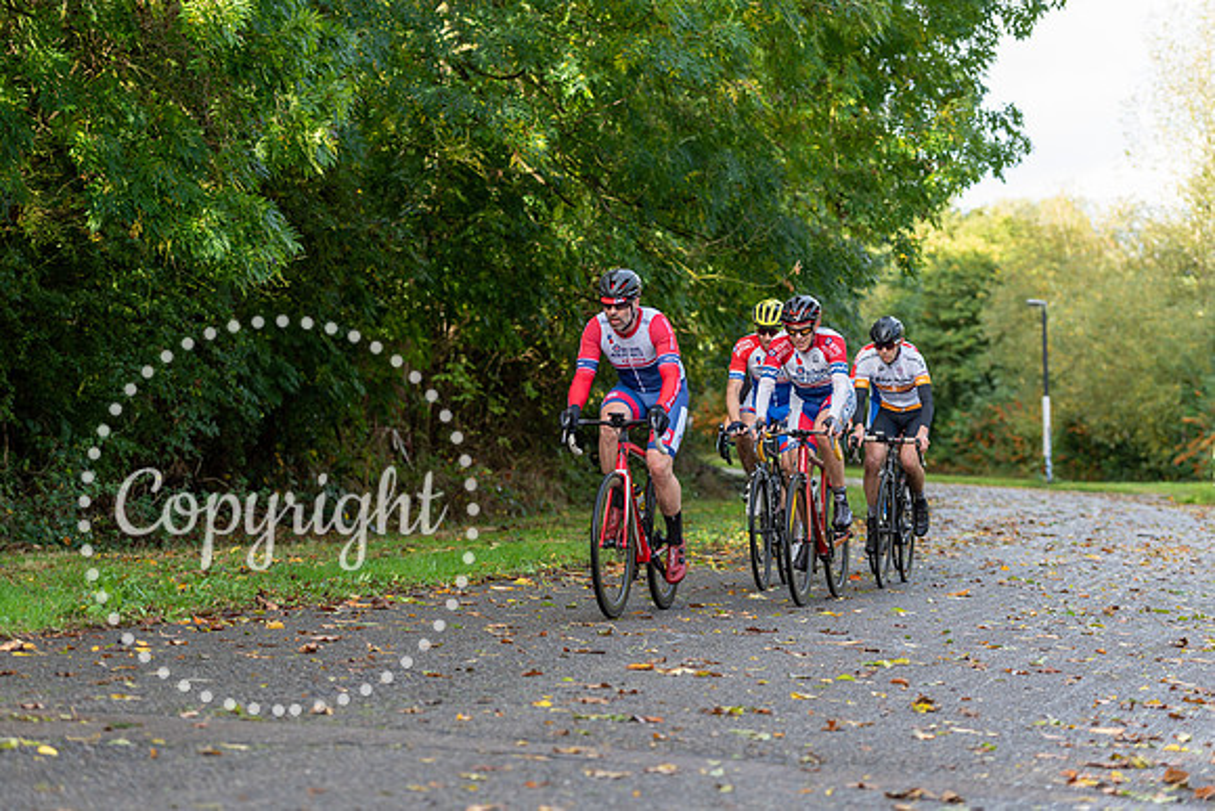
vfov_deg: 14.9
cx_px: 608
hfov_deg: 22.1
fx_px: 3106
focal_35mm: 92
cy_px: 406
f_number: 3.2
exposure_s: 1/400
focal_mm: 92
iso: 200
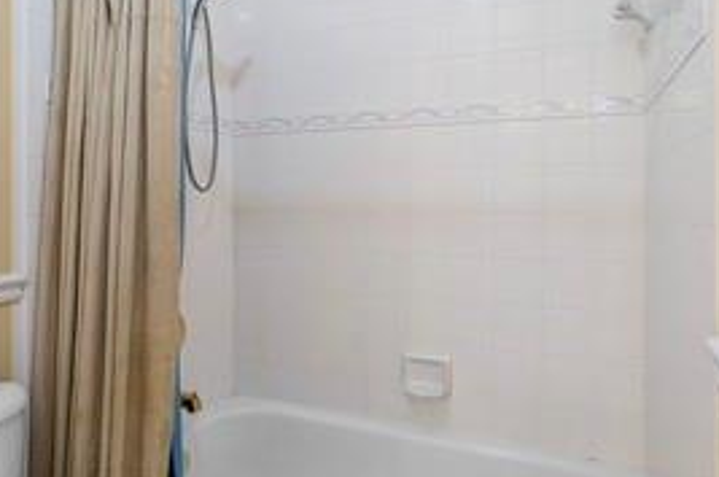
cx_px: 390
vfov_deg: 52.6
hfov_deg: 73.7
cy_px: 194
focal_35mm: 24
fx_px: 478
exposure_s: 1/8
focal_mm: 16
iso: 200
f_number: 8
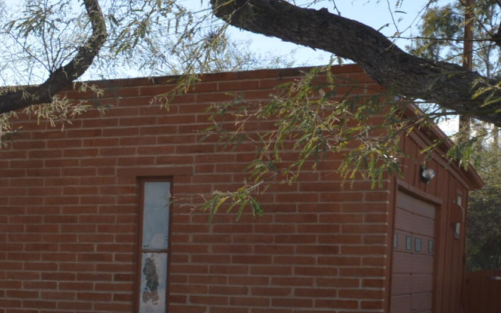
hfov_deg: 18.9
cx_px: -310
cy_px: 324
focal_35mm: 93
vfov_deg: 13.8
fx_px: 1267
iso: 100
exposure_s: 1/200
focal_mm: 17
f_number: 7.1
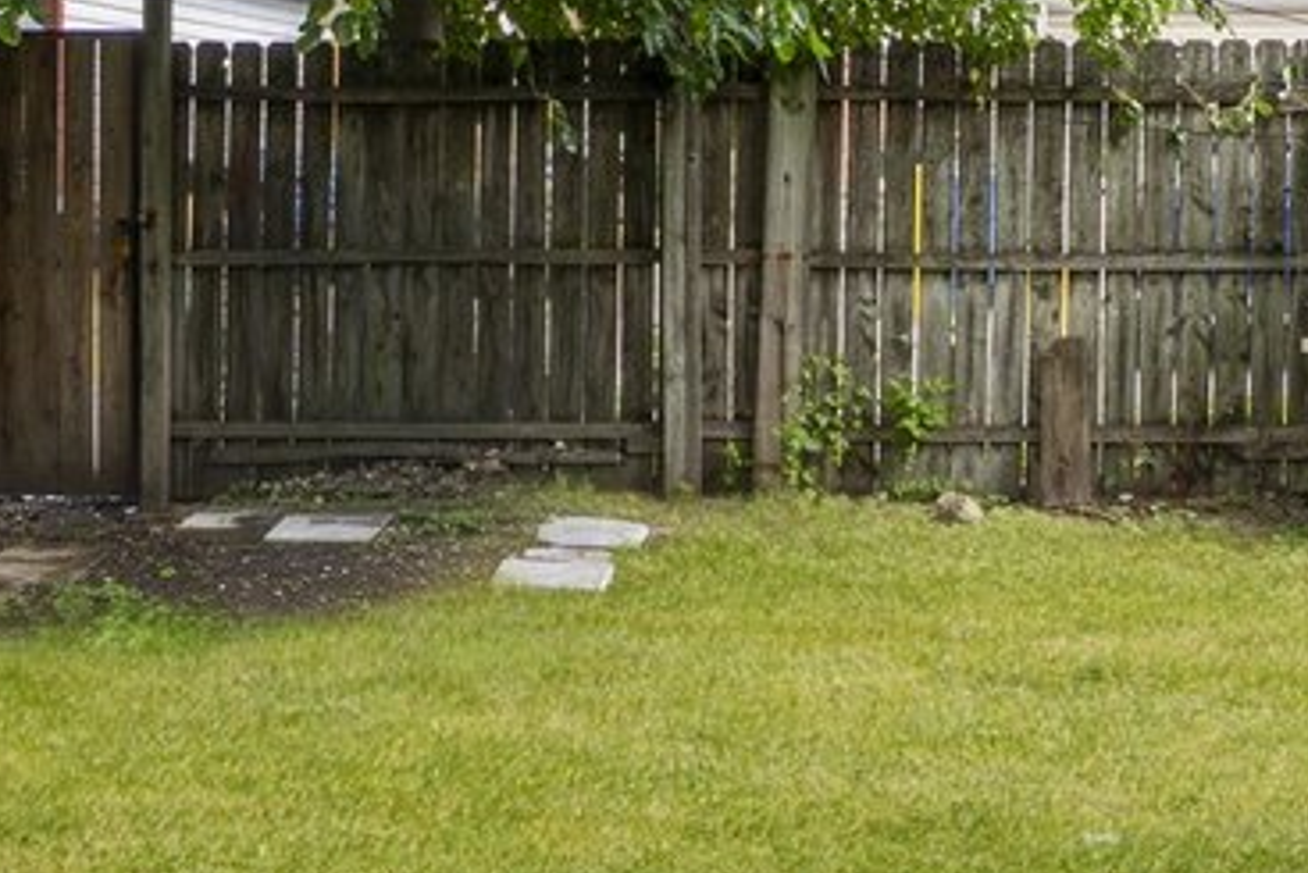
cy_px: 110
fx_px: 2726
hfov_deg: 26.8
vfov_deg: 18.0
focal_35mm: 75
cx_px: 891
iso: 100
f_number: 10
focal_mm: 17
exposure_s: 1/15
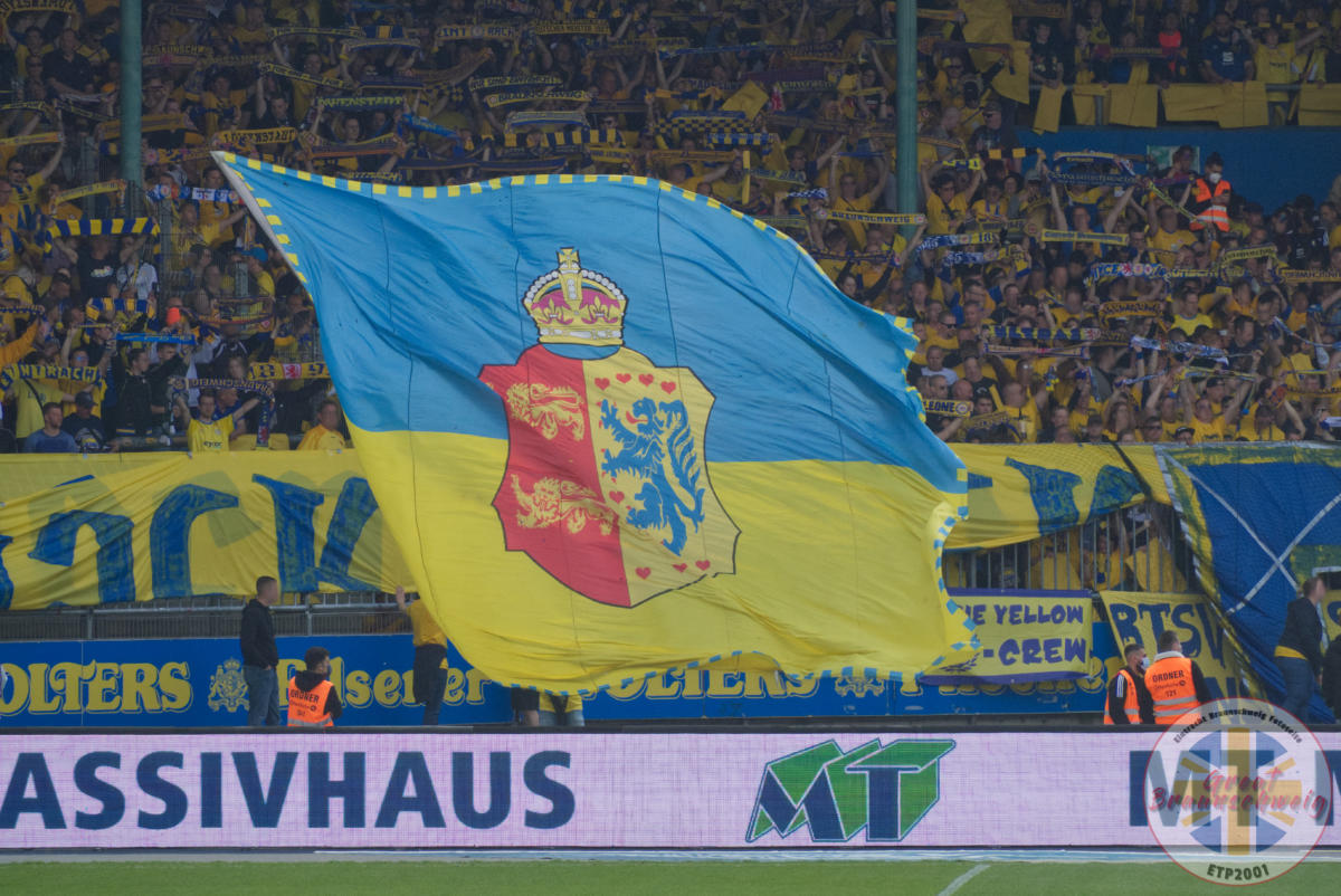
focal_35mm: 493
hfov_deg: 4.2
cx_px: 670
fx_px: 18377
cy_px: 448
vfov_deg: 2.8
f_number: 8
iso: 400
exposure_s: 1/800
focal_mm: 180.7
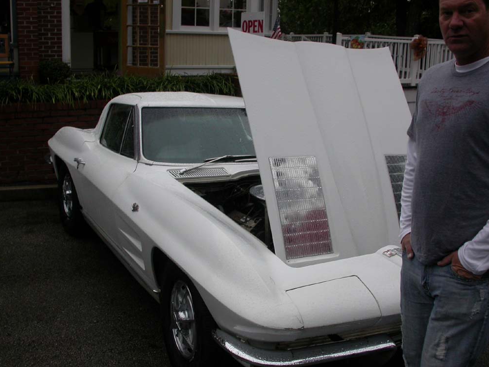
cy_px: 187
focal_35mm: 39
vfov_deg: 36.8
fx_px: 551
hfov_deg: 47.9
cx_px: 241
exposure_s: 1/211
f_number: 6
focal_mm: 7.85
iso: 100
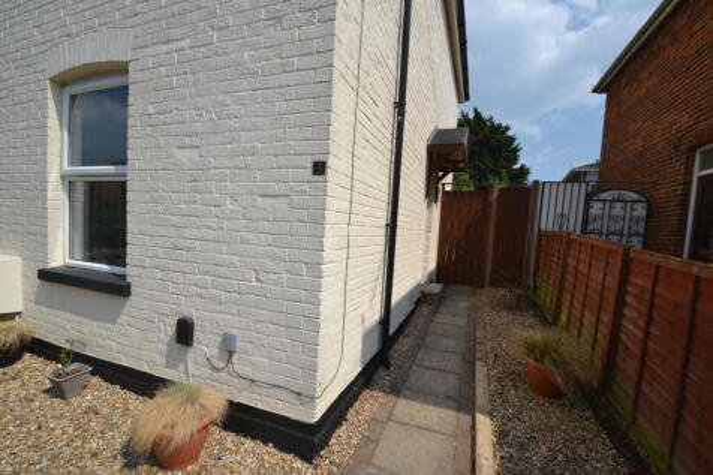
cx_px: 356
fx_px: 297
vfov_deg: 77.3
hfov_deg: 100.4
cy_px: 238
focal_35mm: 15
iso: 400
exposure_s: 1/500
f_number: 11
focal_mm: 10
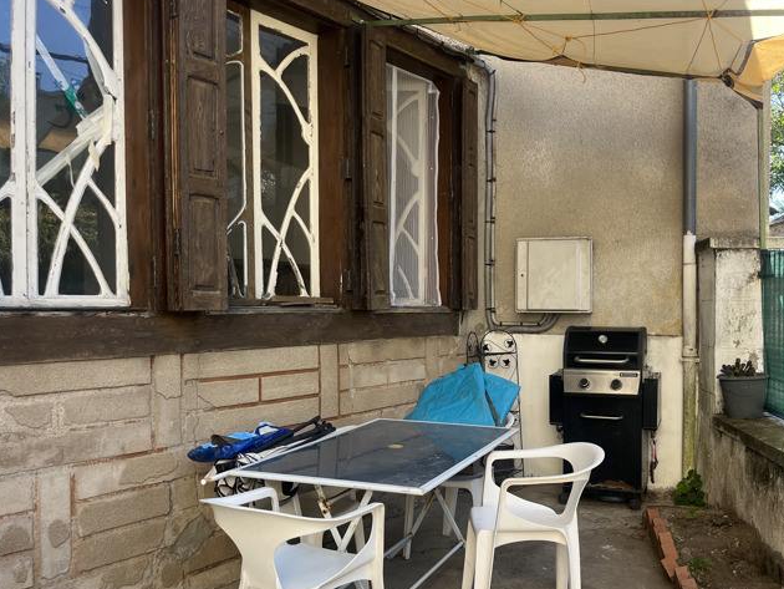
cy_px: 314
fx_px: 748
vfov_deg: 42.9
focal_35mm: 33
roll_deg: +0.7
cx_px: 473
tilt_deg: +1.7
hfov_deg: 54.9
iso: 50
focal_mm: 5.1
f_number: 1.6
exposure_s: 1/445
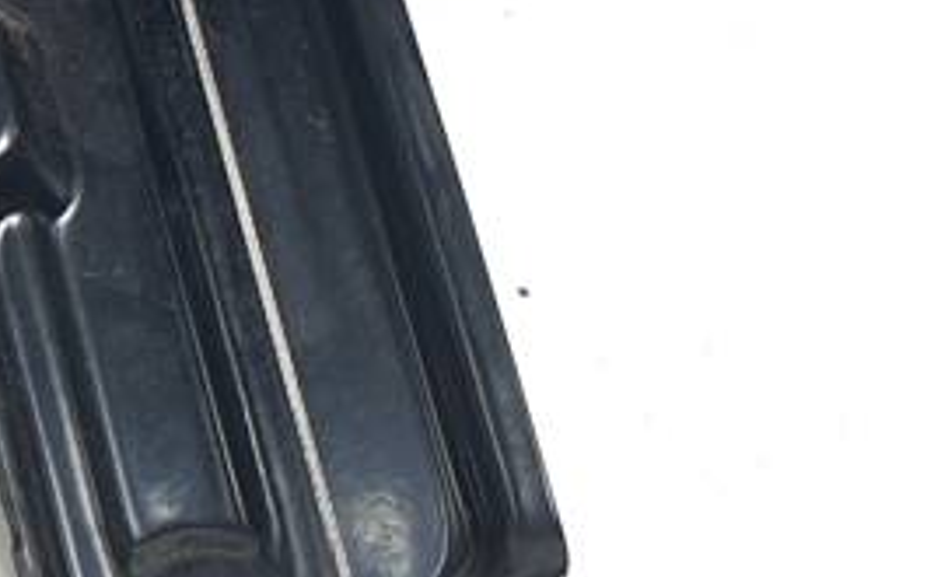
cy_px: 511
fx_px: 3786
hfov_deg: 12.5
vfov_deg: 8.7
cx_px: -868
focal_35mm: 150
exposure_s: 1/153
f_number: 2.4
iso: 50
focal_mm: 4.3
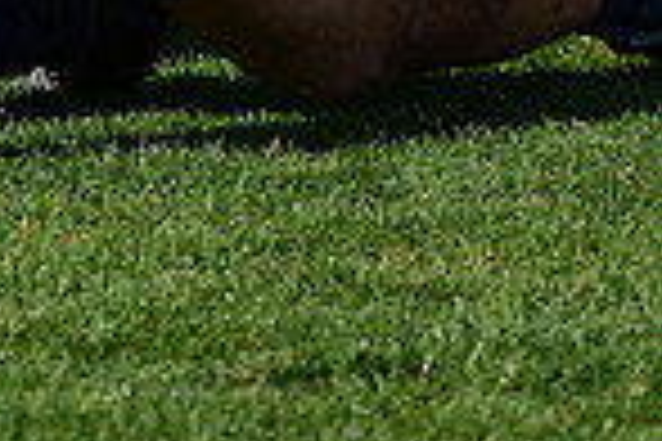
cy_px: -398
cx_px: -639
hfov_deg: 3.3
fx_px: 11272
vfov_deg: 2.2
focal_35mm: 613
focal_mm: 155
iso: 250
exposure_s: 1/2000
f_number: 2.8
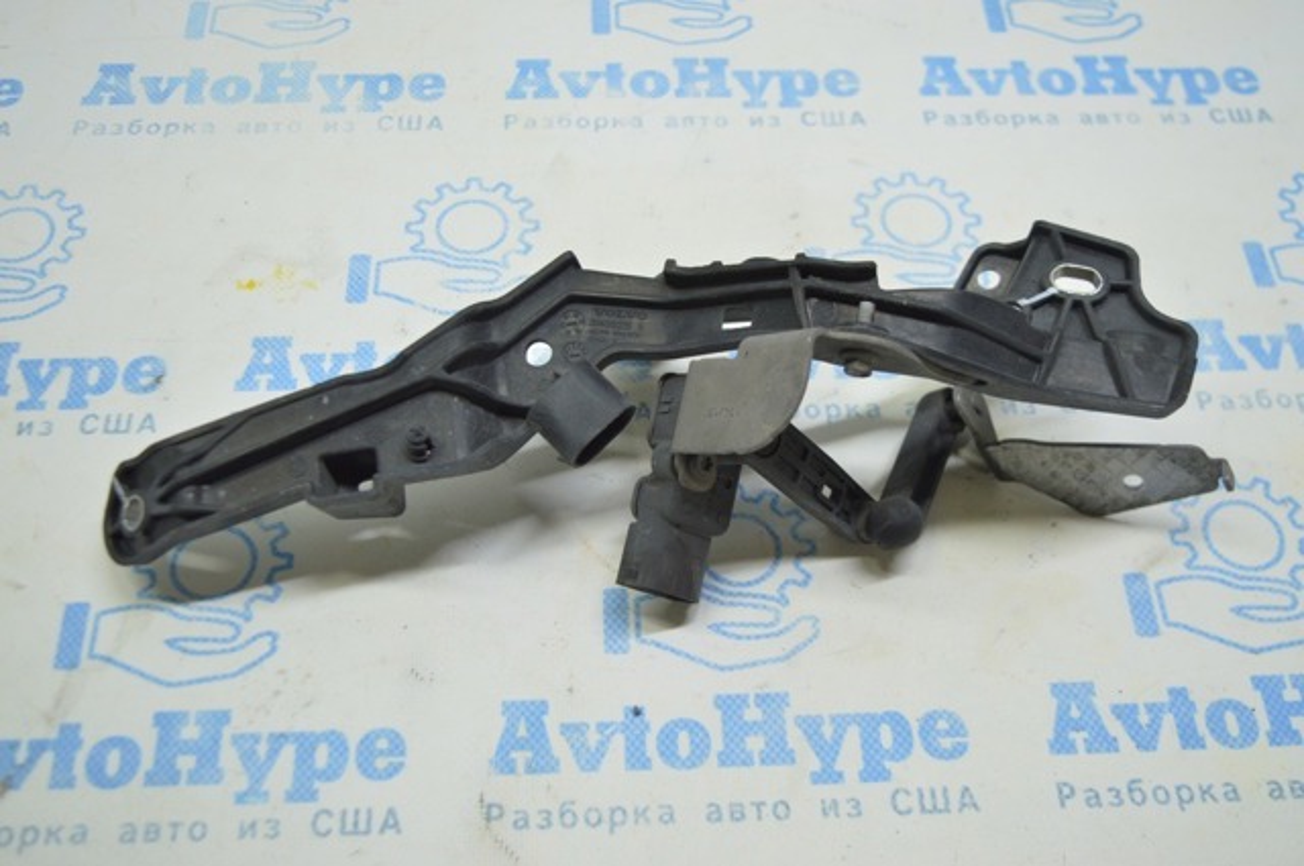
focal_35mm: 39
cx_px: 652
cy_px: 433
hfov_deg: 49.6
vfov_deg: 34.1
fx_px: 1411
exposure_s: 1/40
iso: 400
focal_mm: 26
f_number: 4
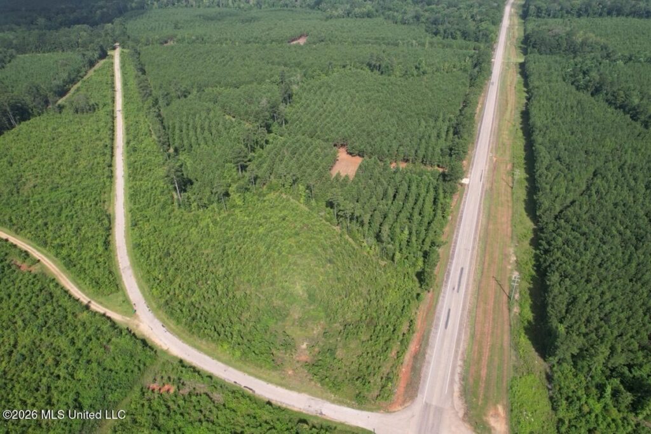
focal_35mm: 22
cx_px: 326
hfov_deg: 78.6
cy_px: 217
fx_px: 398
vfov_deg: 57.2
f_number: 2.8
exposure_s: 1/1250
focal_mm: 8.38
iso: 100
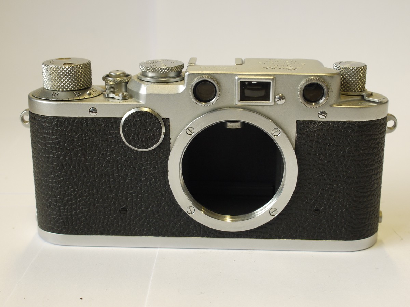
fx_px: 711
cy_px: 154
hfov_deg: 32.2
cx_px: 205
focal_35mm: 60
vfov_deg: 24.4
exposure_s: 1/30
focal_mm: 30
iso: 400
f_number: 8
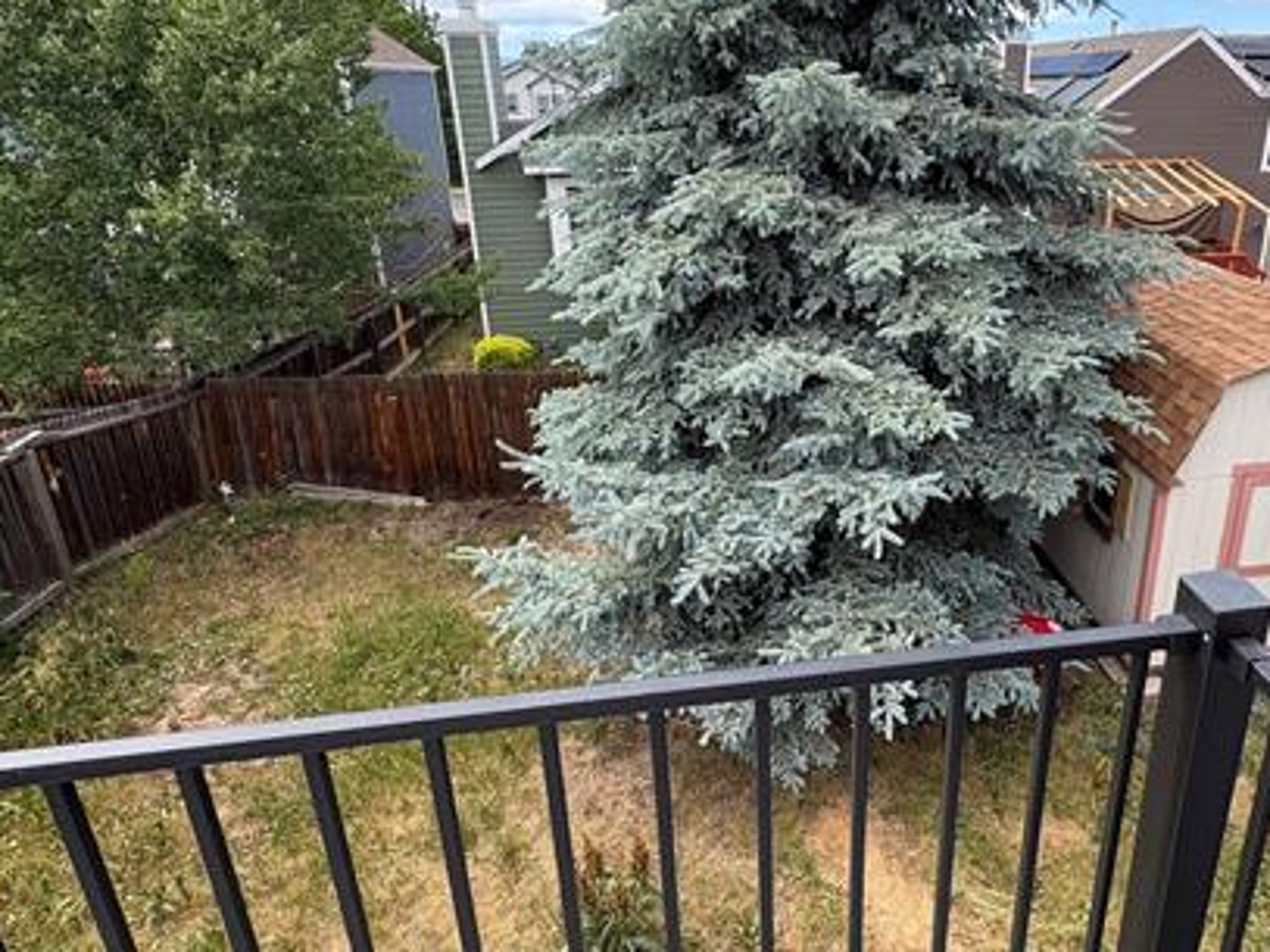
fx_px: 807
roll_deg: -1.6
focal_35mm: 22
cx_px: 821
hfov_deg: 74.6
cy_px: 351
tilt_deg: -19.8
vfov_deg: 60.2
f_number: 2.2
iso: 64
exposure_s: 1/515
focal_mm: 2.22
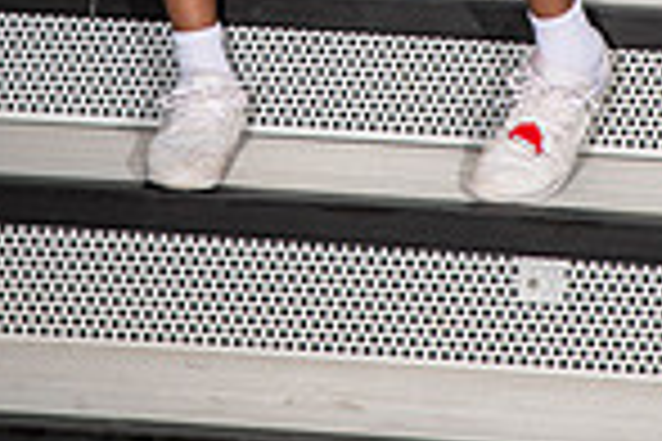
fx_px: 3953
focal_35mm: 215
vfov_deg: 6.1
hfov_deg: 9.6
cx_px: 288
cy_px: -562
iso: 200
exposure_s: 1/320
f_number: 7.1
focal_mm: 70
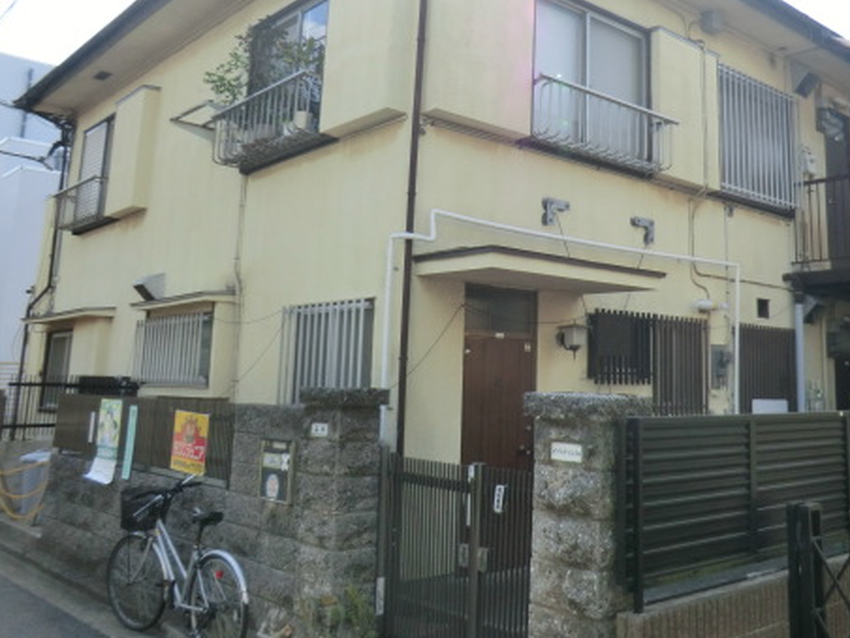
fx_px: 835
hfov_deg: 53.1
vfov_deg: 41.4
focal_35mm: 34
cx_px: 555
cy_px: 224
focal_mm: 4.3
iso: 80
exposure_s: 1/400
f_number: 3.2
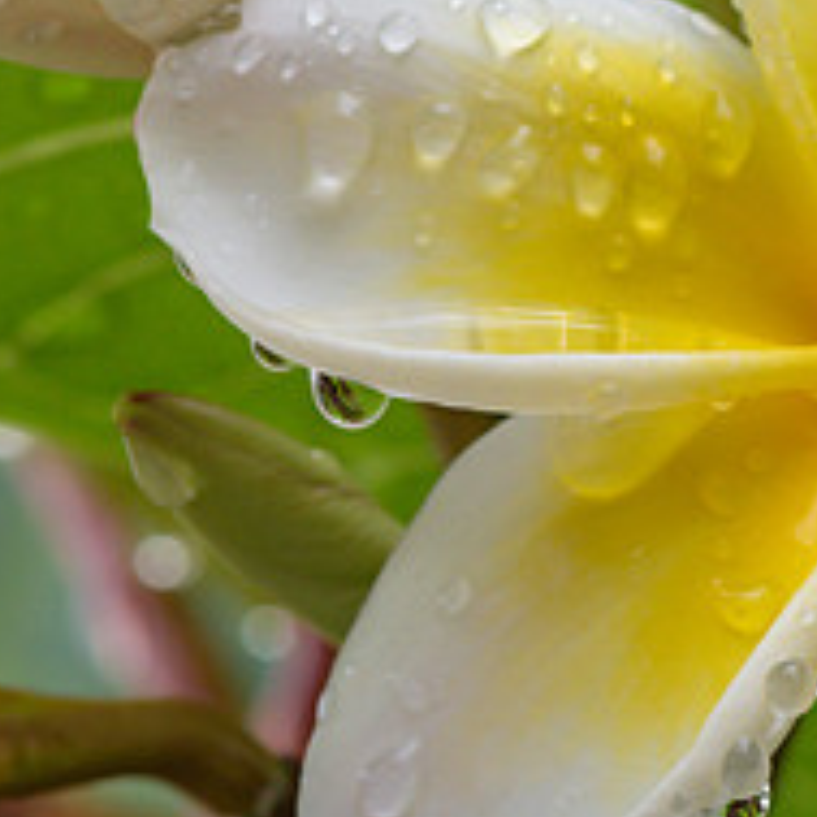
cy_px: 226
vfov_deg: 4.1
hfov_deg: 4.1
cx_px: 851
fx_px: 11295
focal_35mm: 423
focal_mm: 105
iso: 800
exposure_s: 1/320
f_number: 10
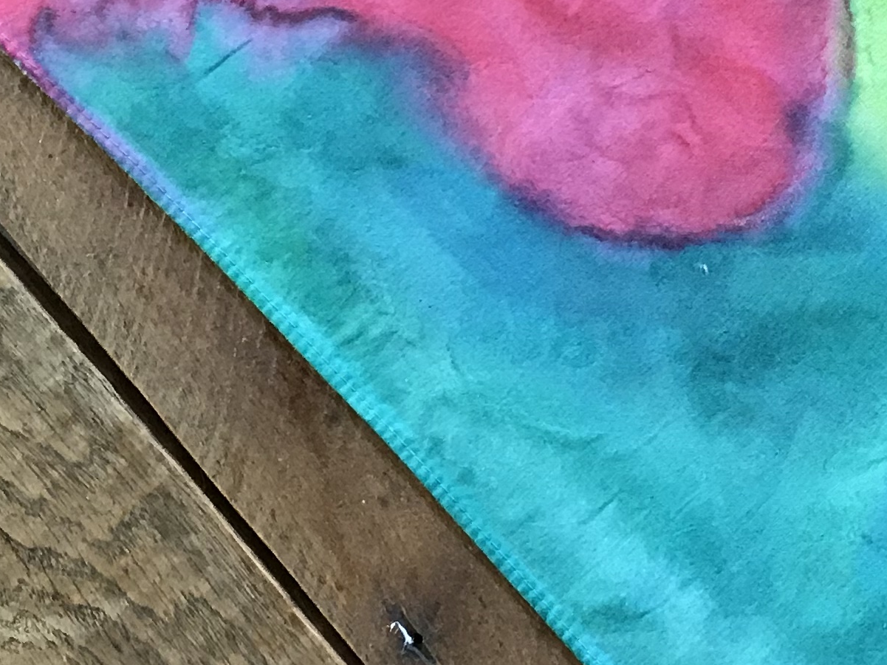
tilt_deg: -84.3
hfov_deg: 20.1
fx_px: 2409
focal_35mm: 94
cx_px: 939
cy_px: 40
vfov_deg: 15.5
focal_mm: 3.99
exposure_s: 1/17
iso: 40
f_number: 1.8
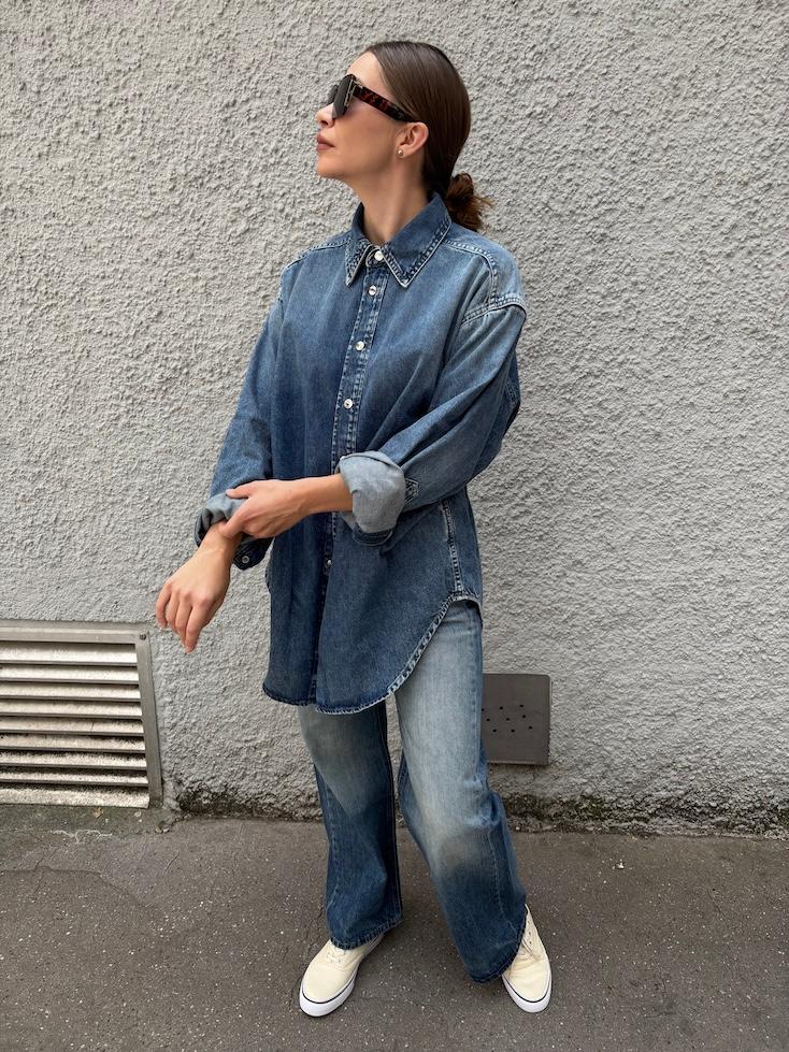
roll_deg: +0.6
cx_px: 394
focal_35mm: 26
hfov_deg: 53.1
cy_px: 526
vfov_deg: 67.3
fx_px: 790
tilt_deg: -14.8
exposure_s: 1/782
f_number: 1.6
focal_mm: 5.96
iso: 50
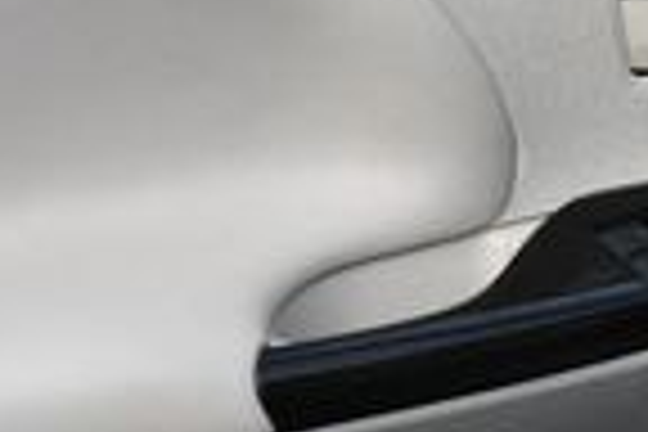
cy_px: 459
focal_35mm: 160
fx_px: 2880
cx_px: 198
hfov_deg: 12.8
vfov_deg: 8.5
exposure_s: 1/250
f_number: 5.6
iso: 200
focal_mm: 18
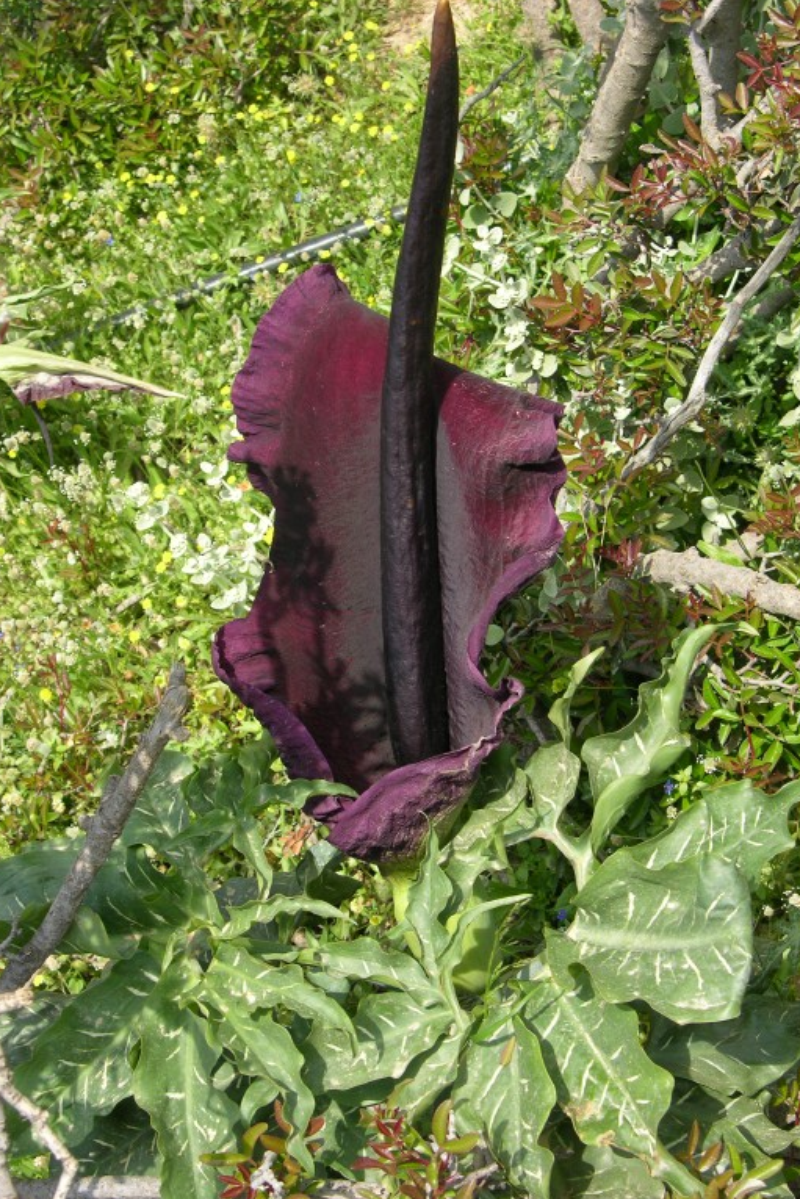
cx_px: 429
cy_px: 600
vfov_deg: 27.7
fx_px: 2432
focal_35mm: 73
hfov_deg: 18.7
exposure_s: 1/160
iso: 50
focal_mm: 17.8
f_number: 4.7
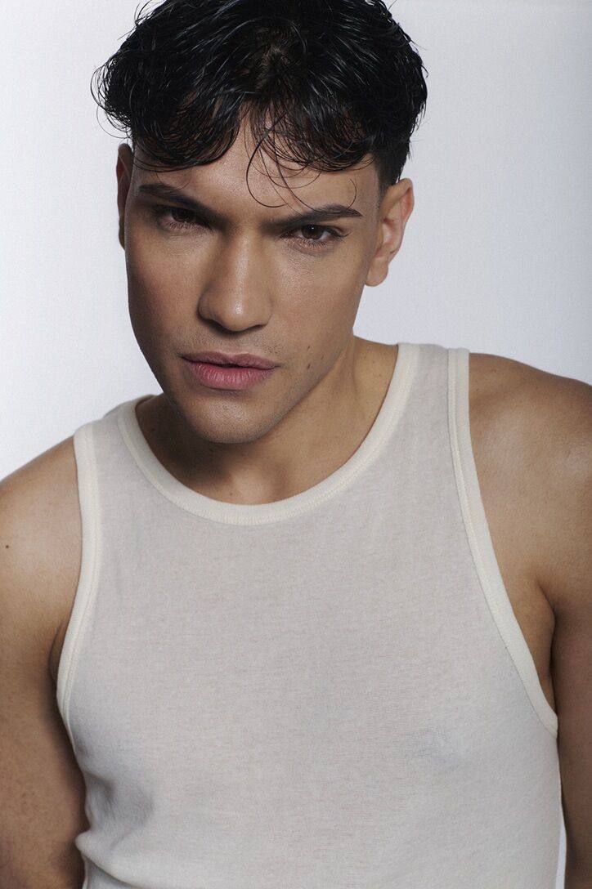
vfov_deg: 39.6
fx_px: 1235
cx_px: 296
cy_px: 444
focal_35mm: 50
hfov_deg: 27.0
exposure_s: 1/200
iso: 100
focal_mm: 50
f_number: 8
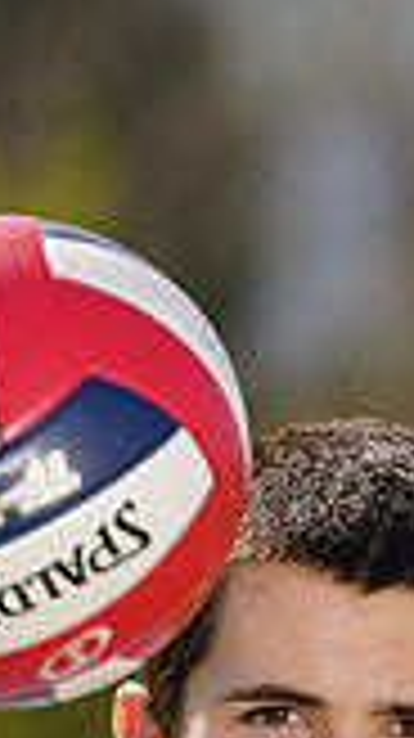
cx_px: 304
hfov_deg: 1.1
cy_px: 864
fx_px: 22020
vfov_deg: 1.9
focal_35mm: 1126
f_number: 7.1
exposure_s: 1/200
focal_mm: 303
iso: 64
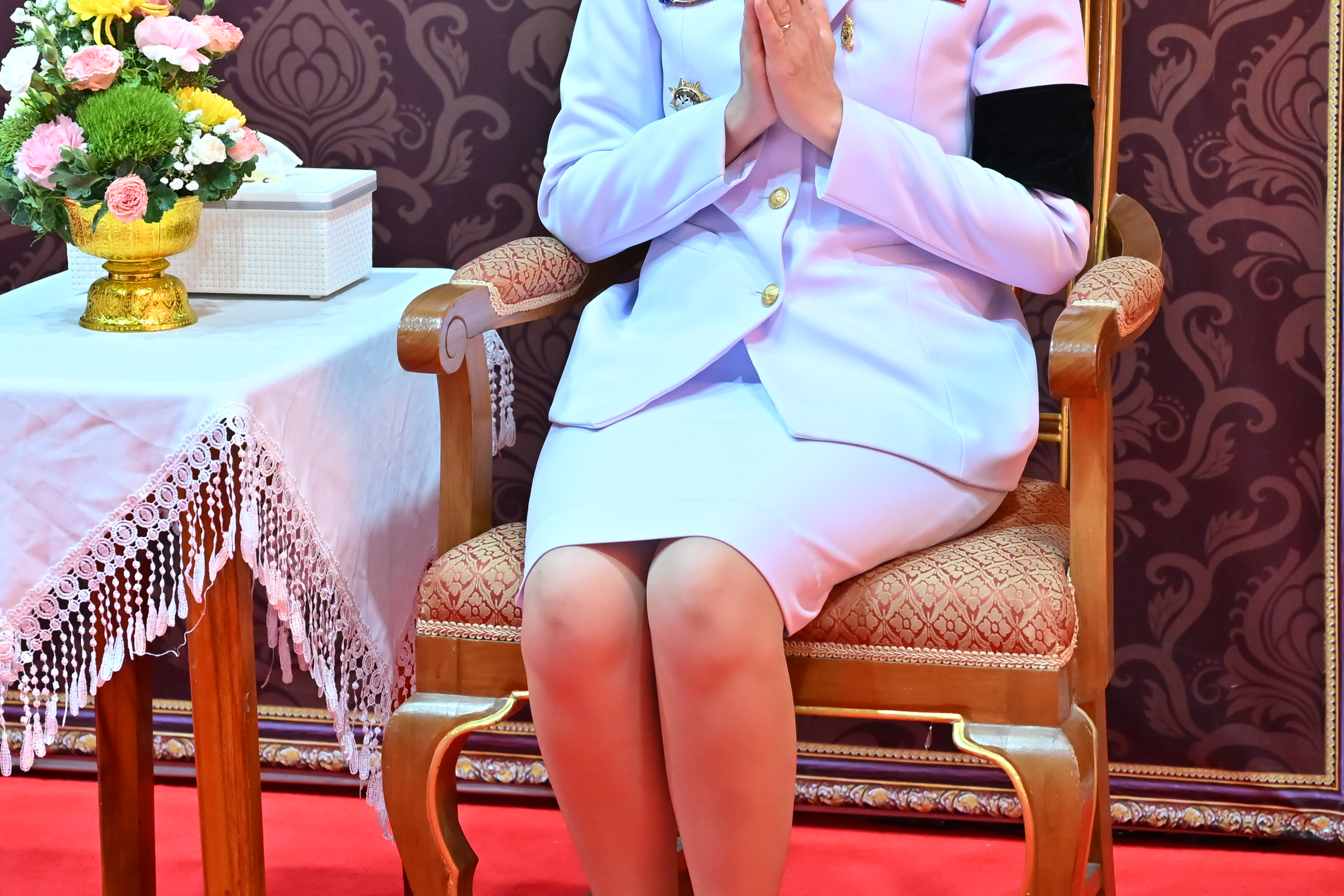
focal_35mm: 160
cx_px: 590
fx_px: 5972
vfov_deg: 8.6
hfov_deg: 12.8
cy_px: 233
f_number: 4
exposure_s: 1/200
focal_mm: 77
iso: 1600
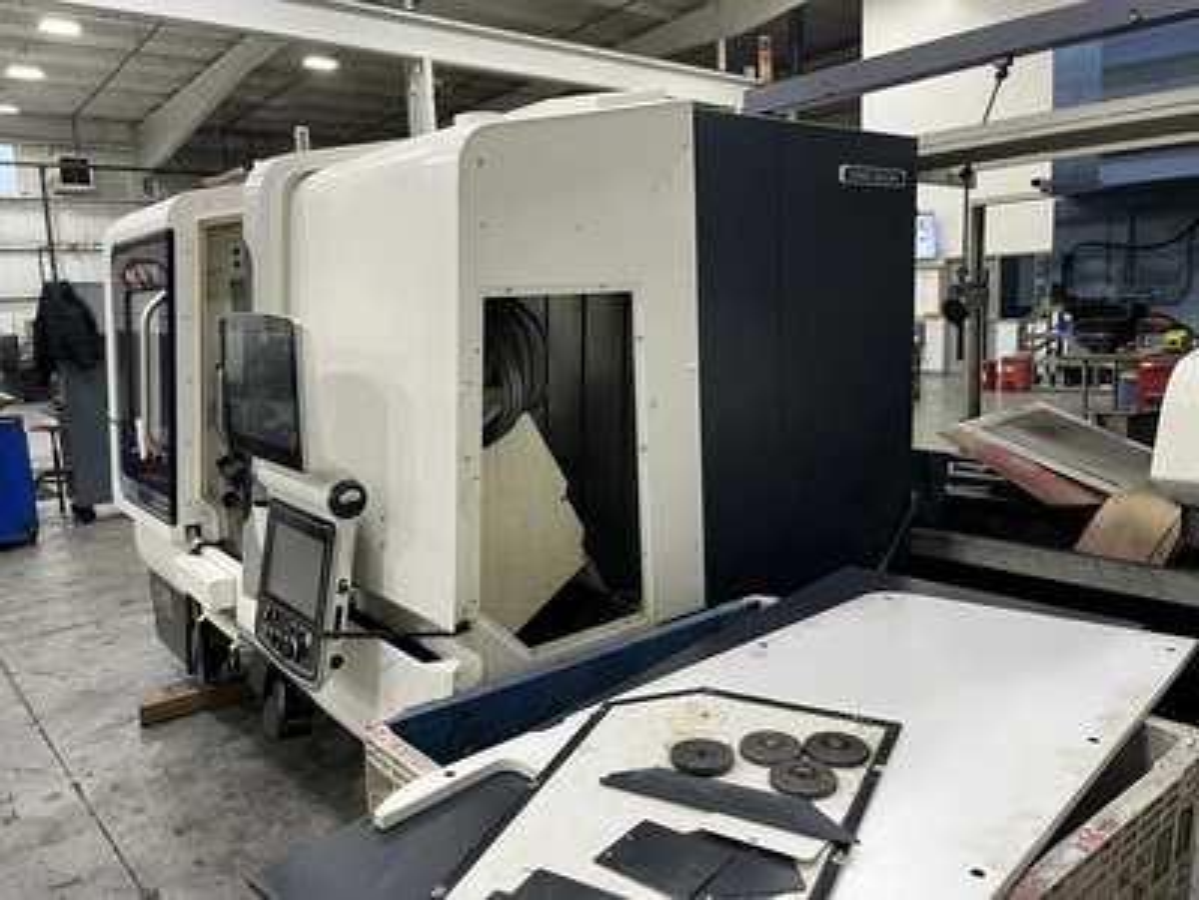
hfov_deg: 67.3
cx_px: 600
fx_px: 901
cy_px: 450
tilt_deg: -8.8
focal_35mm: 26
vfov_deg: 53.1
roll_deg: +3.5
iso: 100
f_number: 1.6
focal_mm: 5.1
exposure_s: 1/60
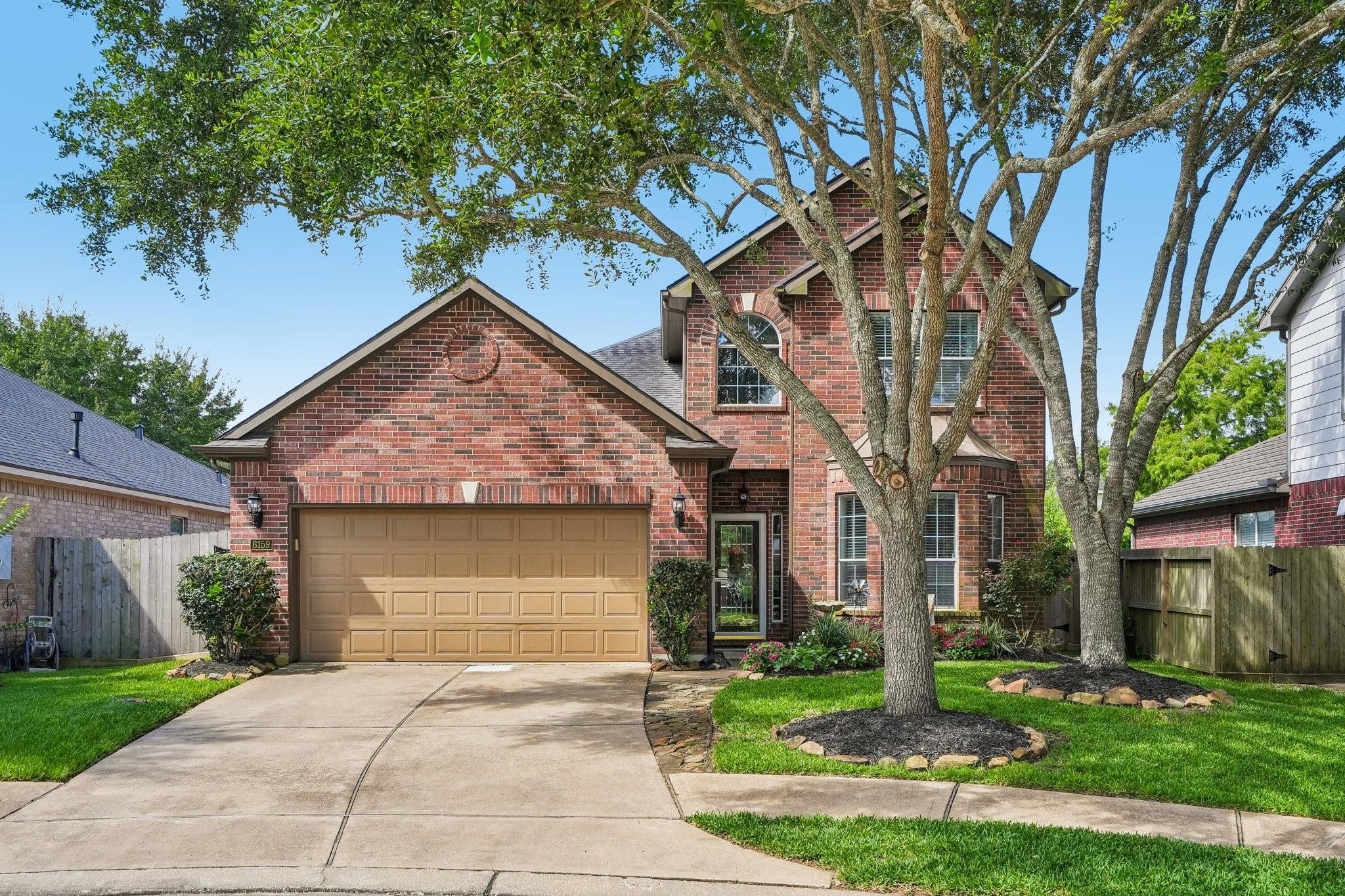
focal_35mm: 32
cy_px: 448
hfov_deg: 58.7
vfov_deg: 41.1
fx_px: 1195
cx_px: 672
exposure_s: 1/500
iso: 400
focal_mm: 32
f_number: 8
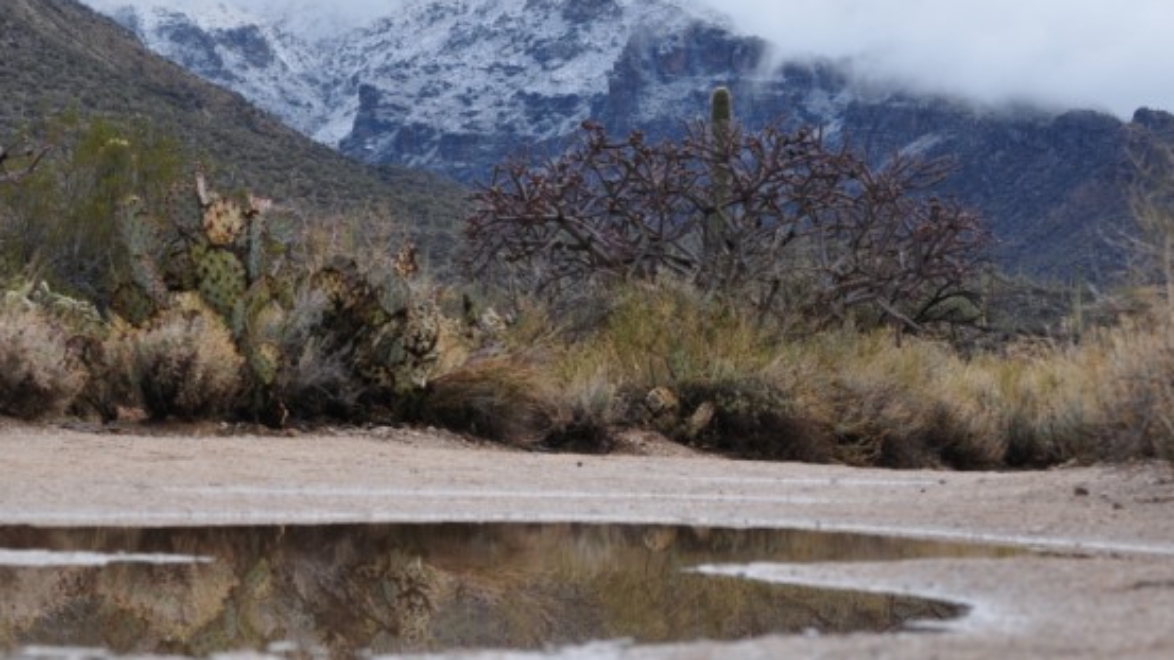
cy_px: 319
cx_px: 471
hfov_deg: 17.2
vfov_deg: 9.7
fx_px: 3883
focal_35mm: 125
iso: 200
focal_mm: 55
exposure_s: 1/200
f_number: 10
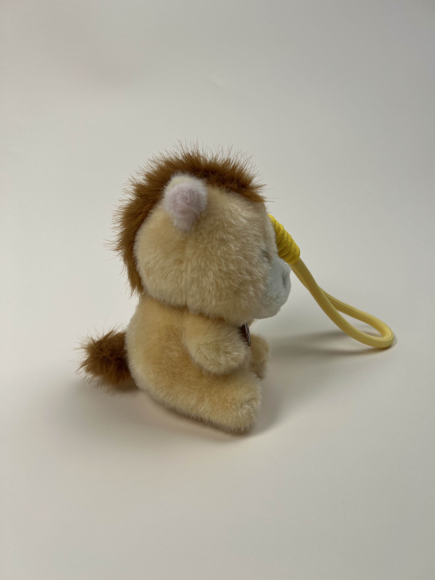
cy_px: 290
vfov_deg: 67.3
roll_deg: +2.0
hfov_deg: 53.1
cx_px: 218
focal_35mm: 26
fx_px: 436
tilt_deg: -18.8
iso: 64
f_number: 1.5
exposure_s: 1/1361
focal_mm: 5.7
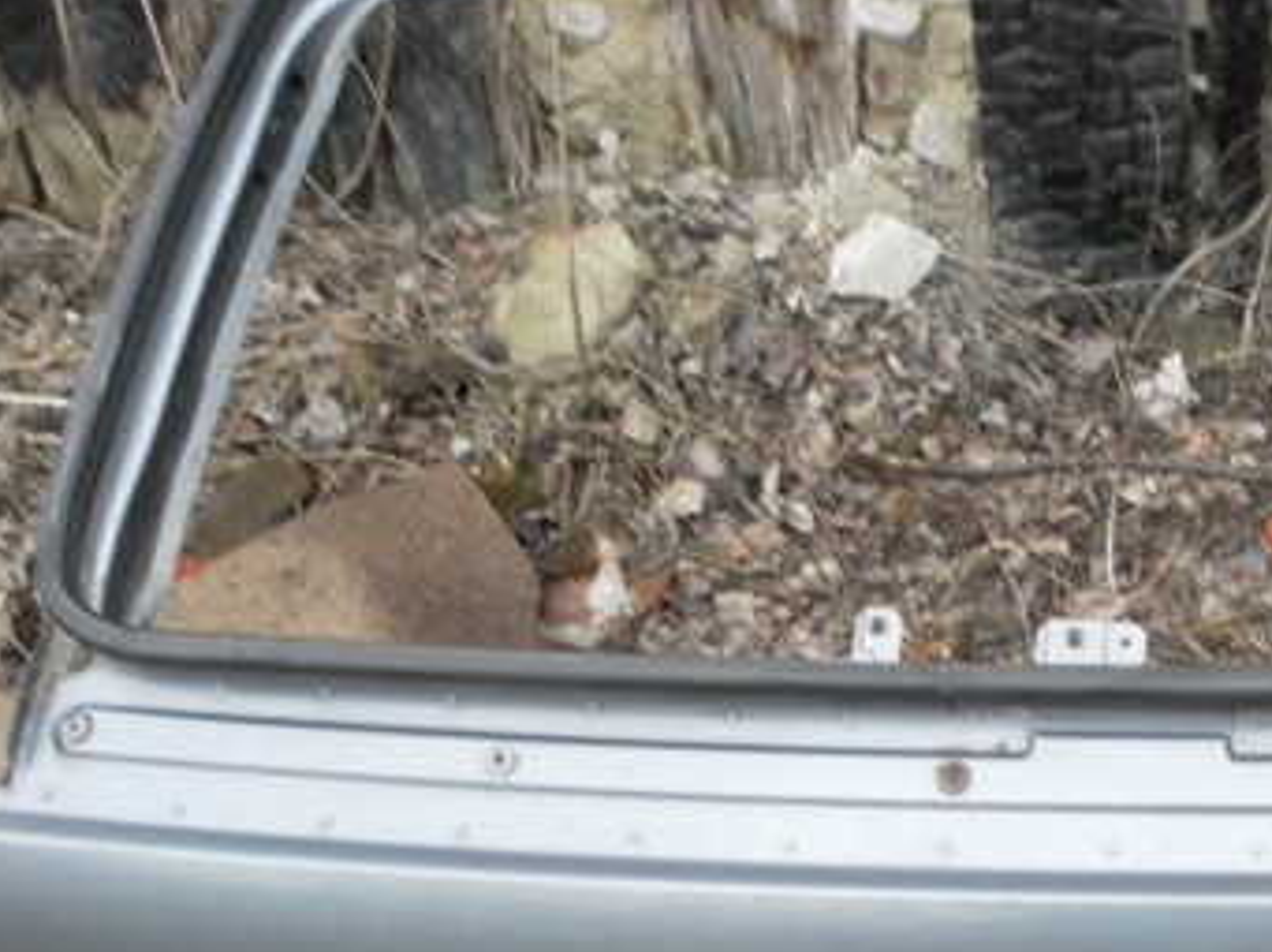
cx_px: 1112
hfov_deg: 30.1
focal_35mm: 62
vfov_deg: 23.3
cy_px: 732
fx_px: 2276
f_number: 3.5
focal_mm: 5.8
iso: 200
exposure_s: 1/50
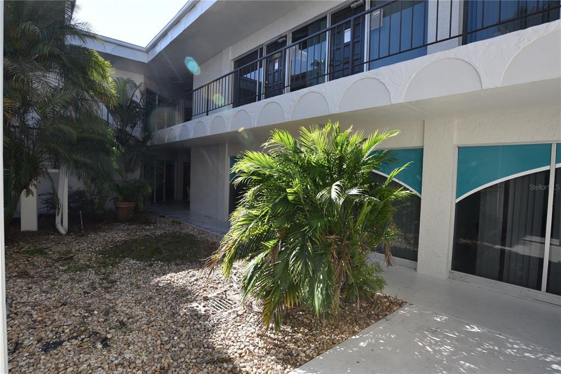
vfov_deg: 67.4
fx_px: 281
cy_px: 187
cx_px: 280
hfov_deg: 90.0
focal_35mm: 18
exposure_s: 1/250
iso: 360
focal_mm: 18
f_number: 8
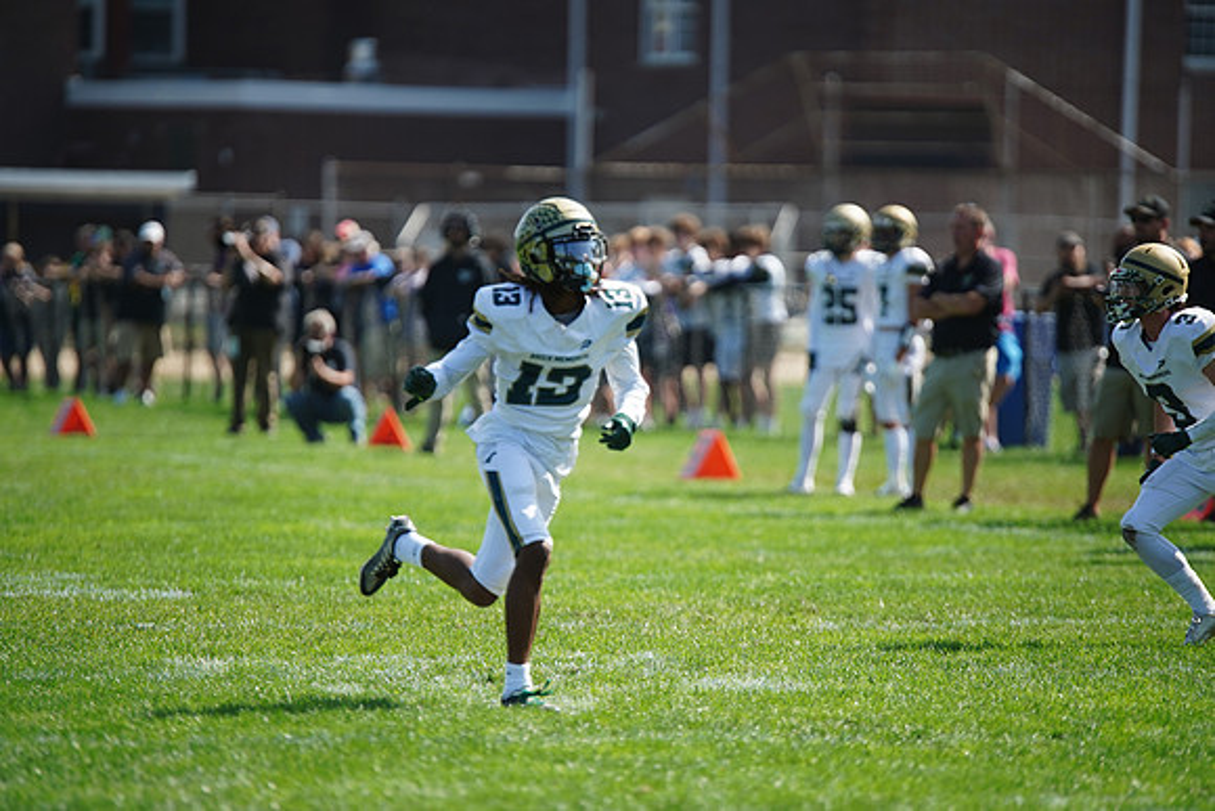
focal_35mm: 300
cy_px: 406
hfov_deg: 6.9
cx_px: 608
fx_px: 10127
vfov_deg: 4.6
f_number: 2.8
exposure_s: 1/3200
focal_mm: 300
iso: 400
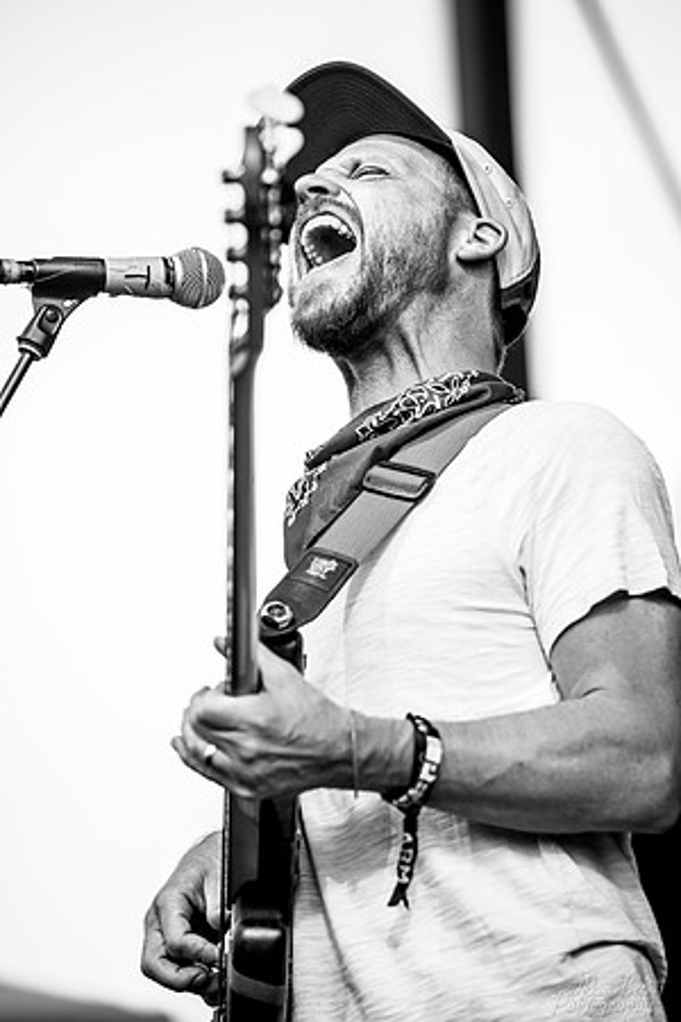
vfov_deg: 10.3
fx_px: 5675
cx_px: 340
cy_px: 511
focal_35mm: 200
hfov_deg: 6.9
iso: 100
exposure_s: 1/320
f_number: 3.2
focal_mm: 200
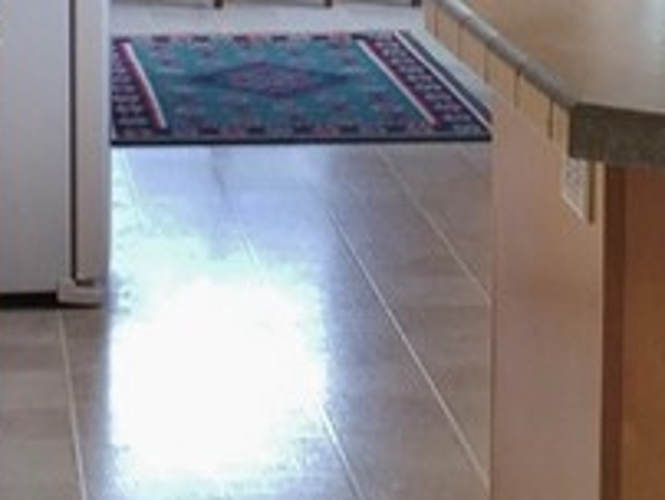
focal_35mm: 147
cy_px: -240
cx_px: 244
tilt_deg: -5.0
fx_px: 2827
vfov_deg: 9.8
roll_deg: -1.0
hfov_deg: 13.4
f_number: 2.2
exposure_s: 1/60
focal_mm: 4.15
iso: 40
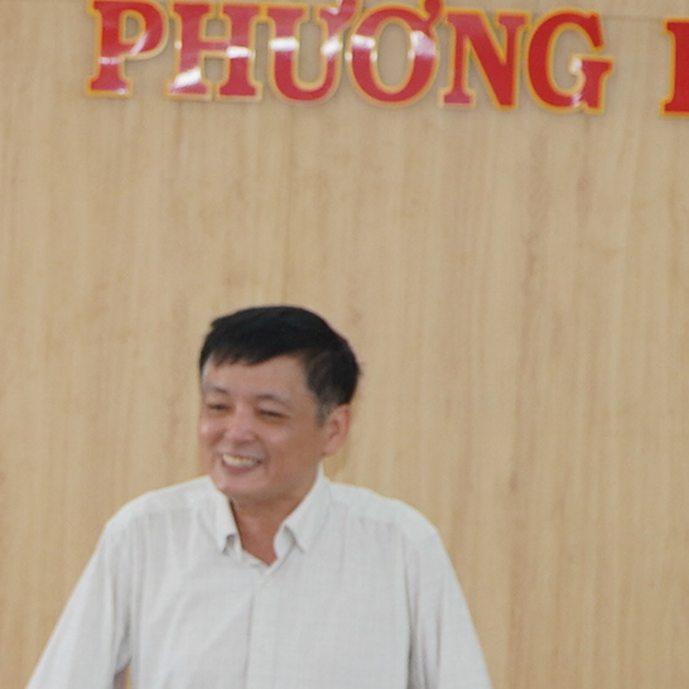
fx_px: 4894
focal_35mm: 217
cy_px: 602
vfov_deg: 8.0
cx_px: -1
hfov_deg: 8.0
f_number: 4
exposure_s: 1/60
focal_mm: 31
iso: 160
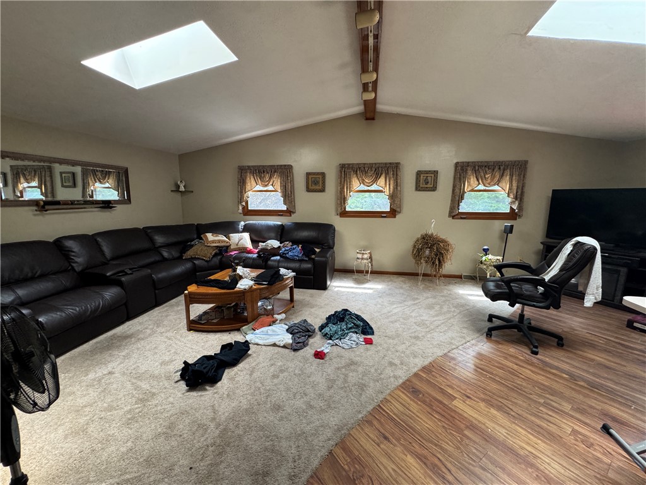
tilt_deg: -10.2
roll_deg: -0.1
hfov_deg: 102.1
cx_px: 323
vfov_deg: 85.7
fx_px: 261
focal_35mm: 14
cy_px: 242
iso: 250
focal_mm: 2.22
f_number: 2.2
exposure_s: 1/120
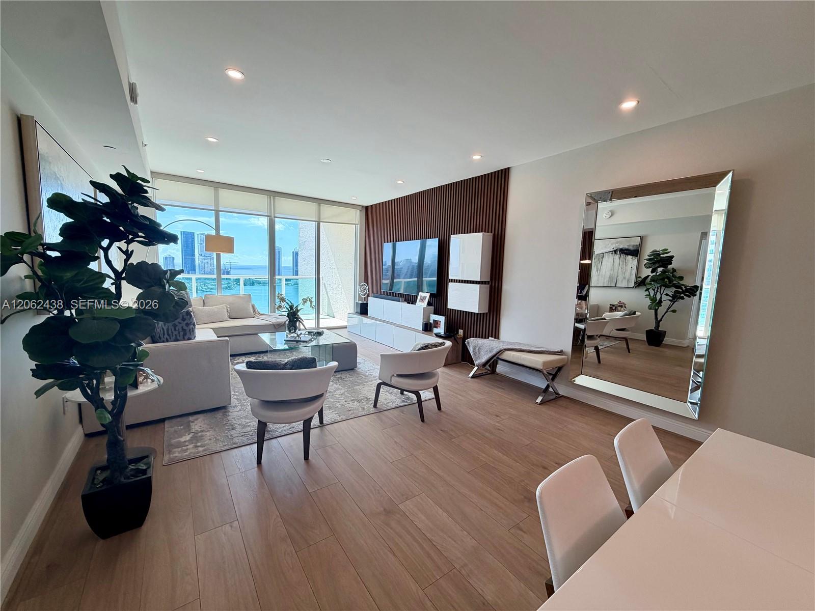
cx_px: 408
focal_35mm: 14
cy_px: 306
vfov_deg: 85.7
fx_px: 330
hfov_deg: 102.1
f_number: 2.2
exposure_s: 1/199
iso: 50
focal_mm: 2.22
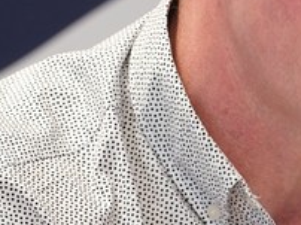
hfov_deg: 3.3
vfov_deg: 2.5
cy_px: -49
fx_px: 5220
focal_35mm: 601
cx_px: 410
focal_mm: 140
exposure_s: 1/60
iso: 800
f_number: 3.2
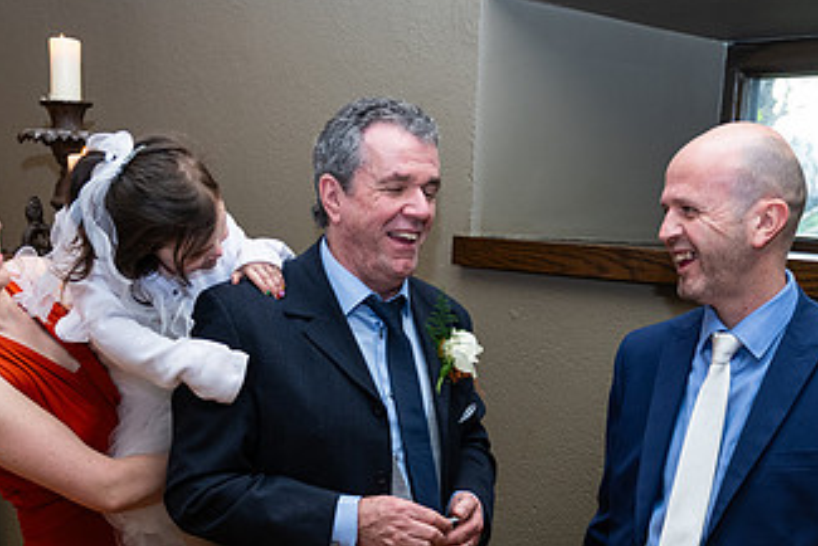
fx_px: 1137
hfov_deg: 39.5
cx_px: 453
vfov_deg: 26.3
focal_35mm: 50
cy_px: 469
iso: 640
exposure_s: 1/160
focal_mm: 28
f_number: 3.5
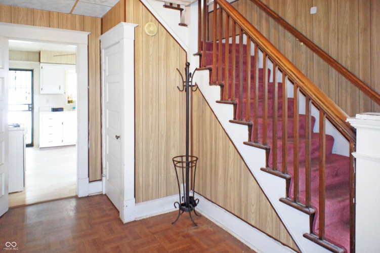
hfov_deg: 73.8
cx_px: 190
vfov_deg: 53.1
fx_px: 253
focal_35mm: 24
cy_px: 126
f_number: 2.8
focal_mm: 16
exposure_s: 1/60
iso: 1600
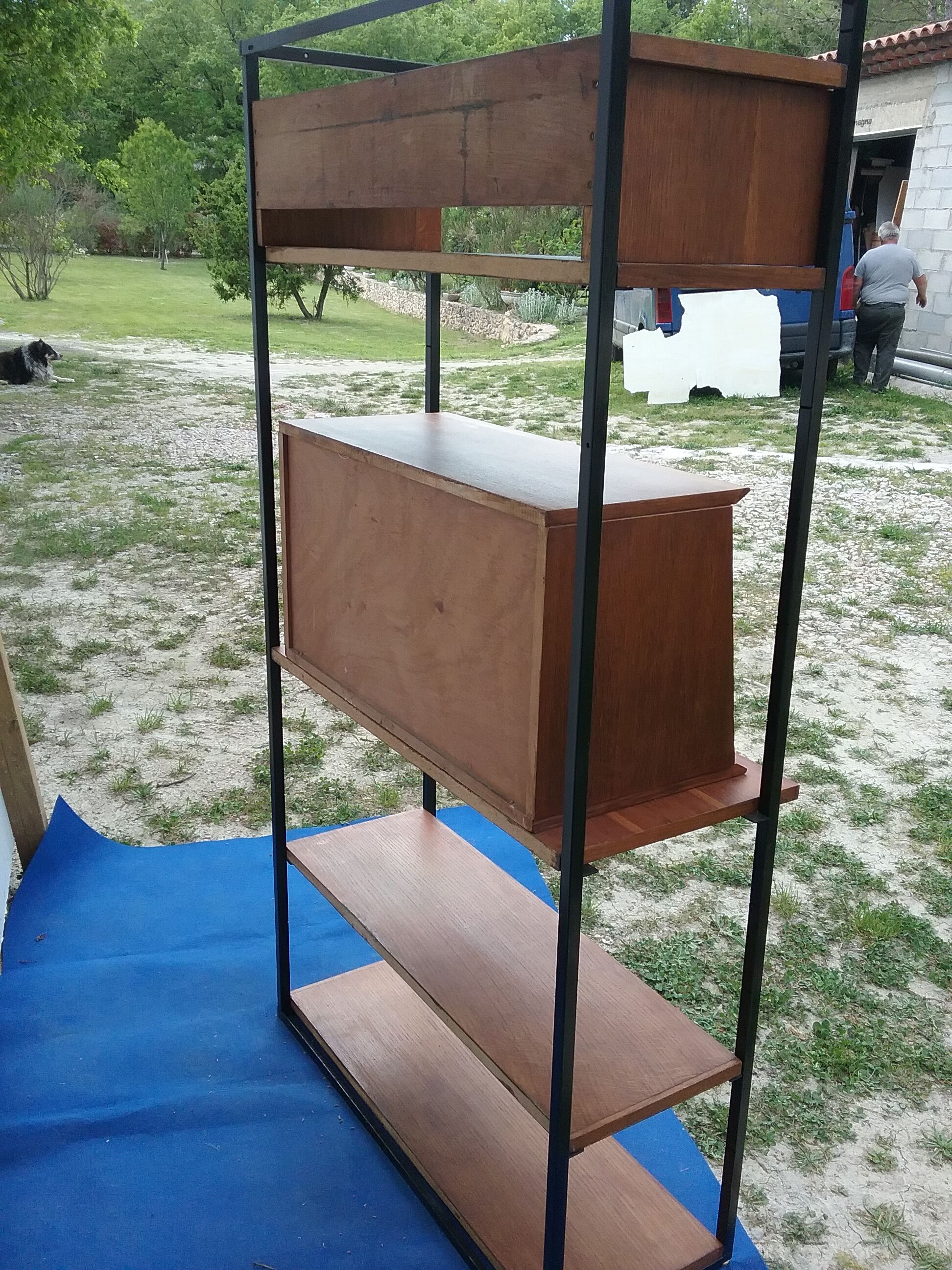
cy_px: 635
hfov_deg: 45.4
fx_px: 1137
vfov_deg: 58.4
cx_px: 476
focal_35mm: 31
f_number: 2.2
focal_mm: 3.3
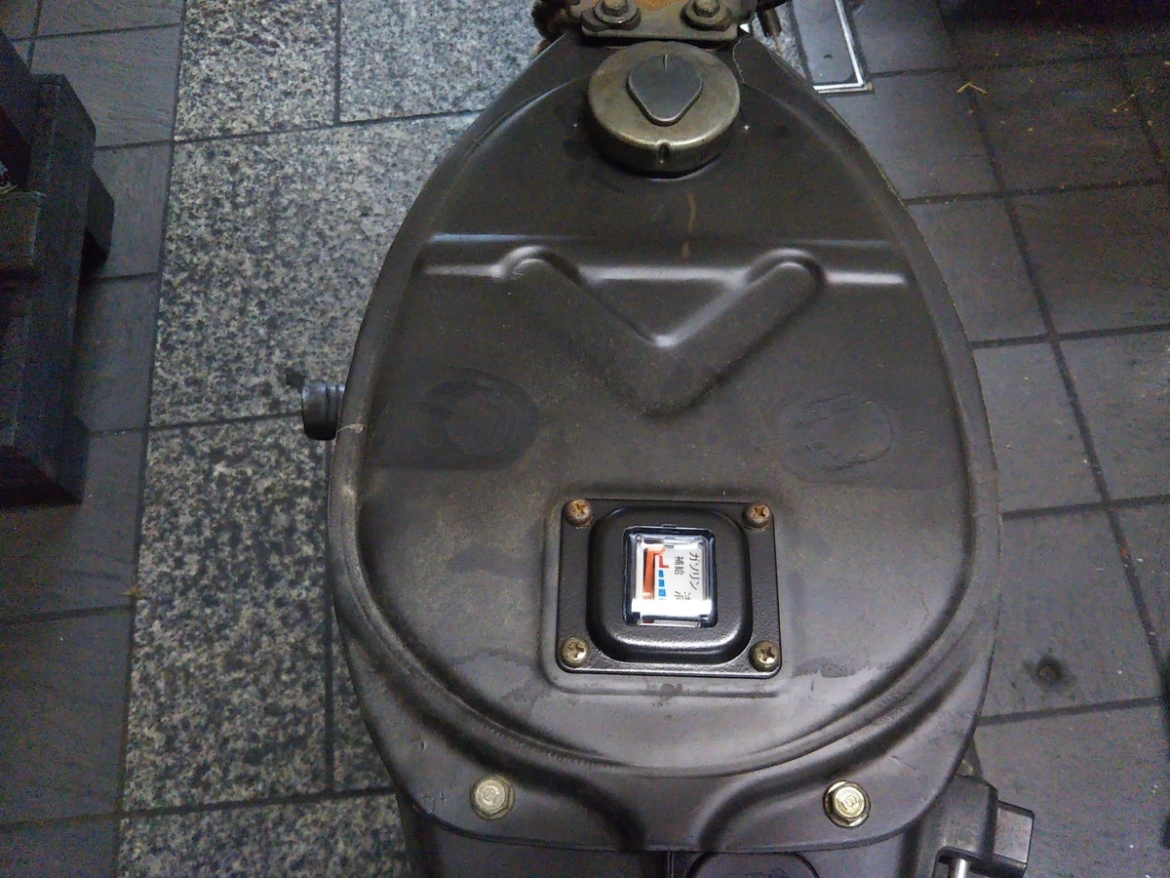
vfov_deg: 46.8
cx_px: 585
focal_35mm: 30
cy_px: 439
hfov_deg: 60.0
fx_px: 1014
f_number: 2.2
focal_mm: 4
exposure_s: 1/23
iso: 502
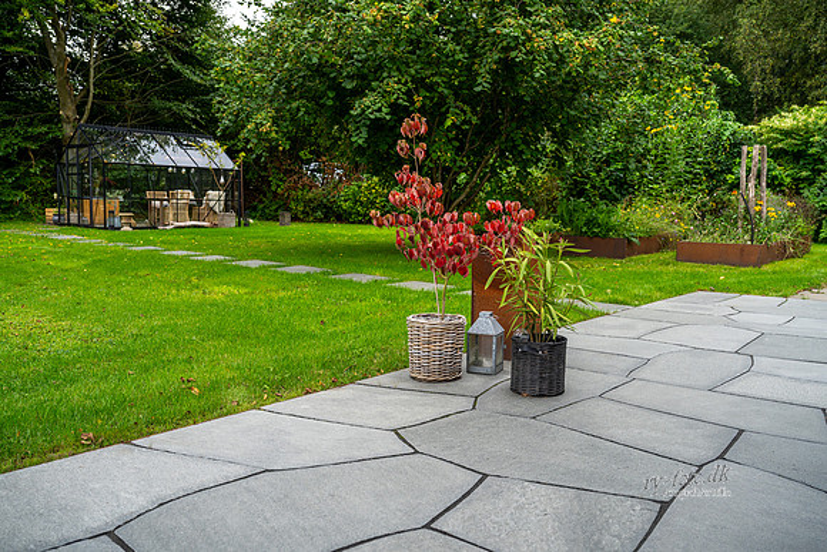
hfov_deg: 60.3
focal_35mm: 31
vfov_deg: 42.3
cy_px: 276
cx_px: 414
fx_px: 712
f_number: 4.5
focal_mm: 31
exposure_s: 1/250
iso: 400
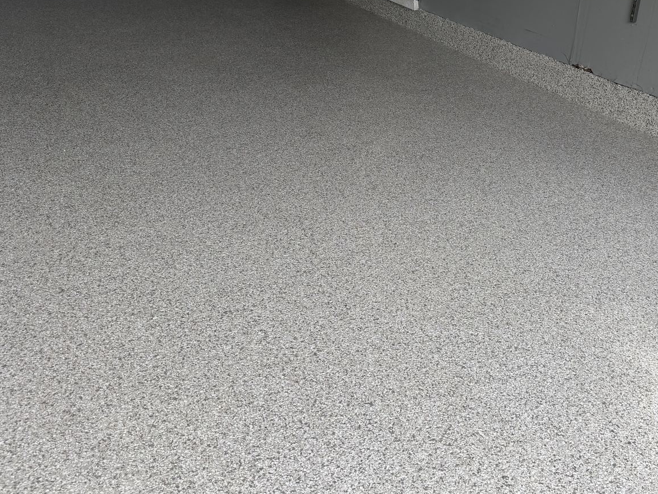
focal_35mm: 40
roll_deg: -5.6
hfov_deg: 46.1
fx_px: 760
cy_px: 184
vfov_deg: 35.8
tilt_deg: -22.8
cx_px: 438
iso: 80
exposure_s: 1/407
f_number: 1.8
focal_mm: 6.8
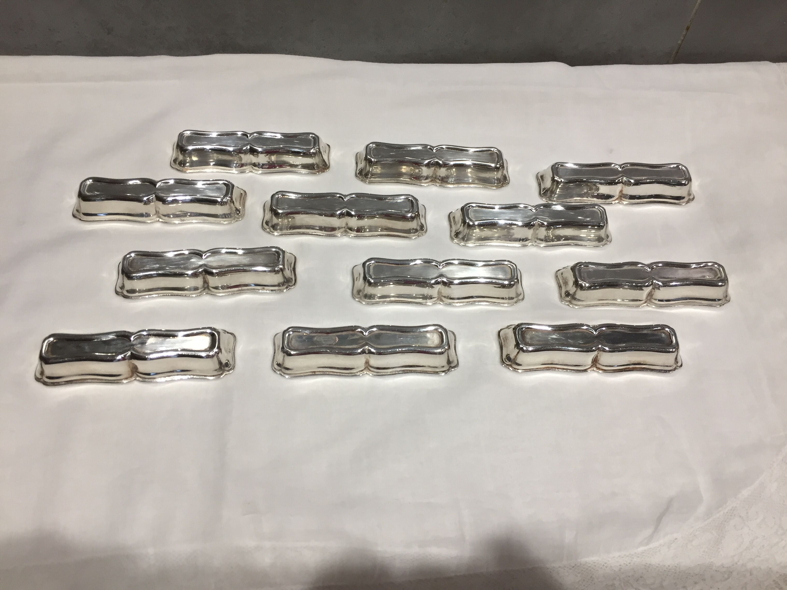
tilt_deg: -58.7
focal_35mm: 29
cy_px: 295
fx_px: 659
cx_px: 394
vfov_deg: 48.2
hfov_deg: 61.7
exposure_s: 1/33
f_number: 2.2
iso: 32
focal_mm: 4.15
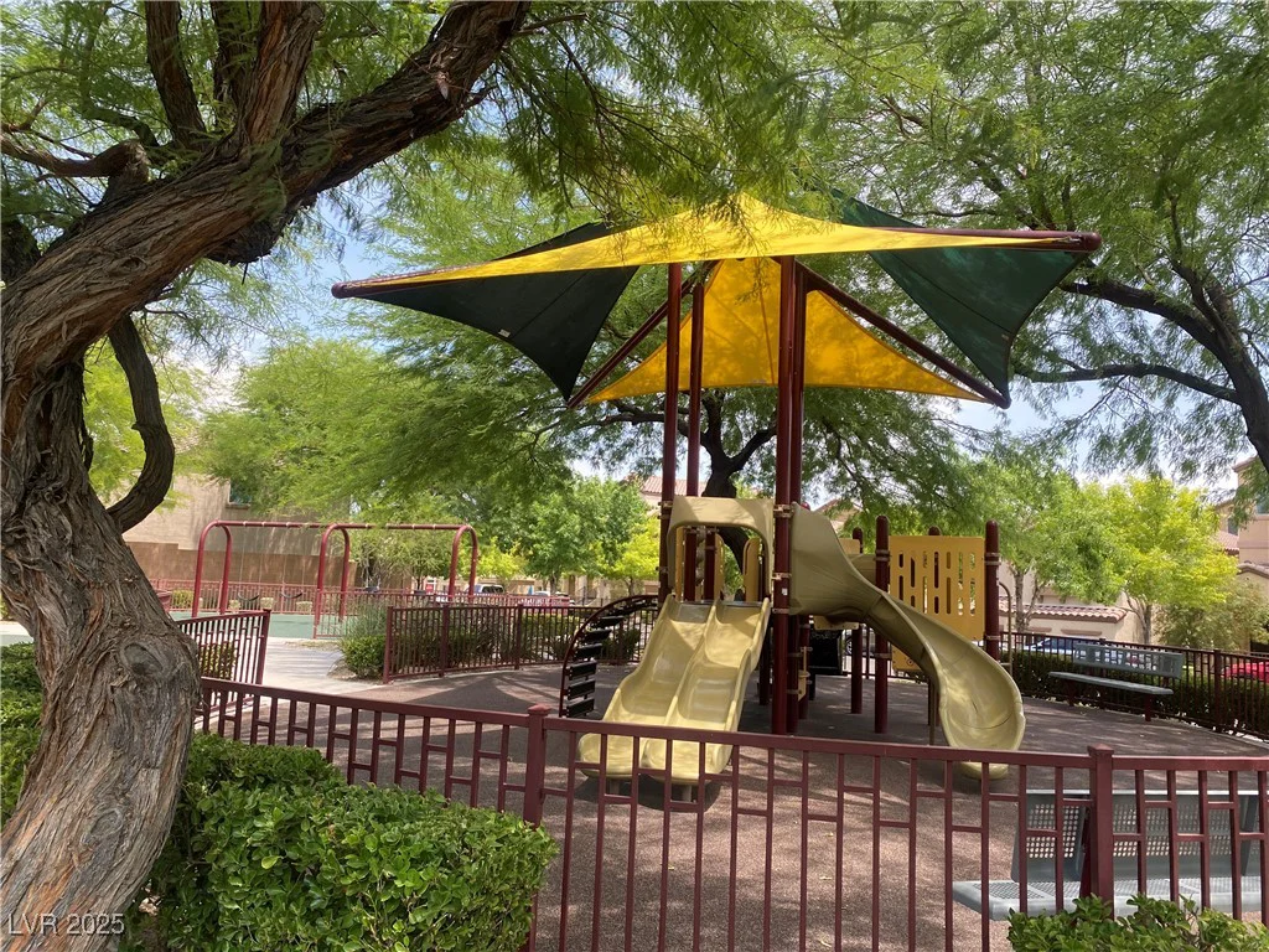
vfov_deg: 53.1
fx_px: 953
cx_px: 634
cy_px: 476
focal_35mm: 26
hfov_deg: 67.3
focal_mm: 4.25
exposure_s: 1/693
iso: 32
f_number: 1.8
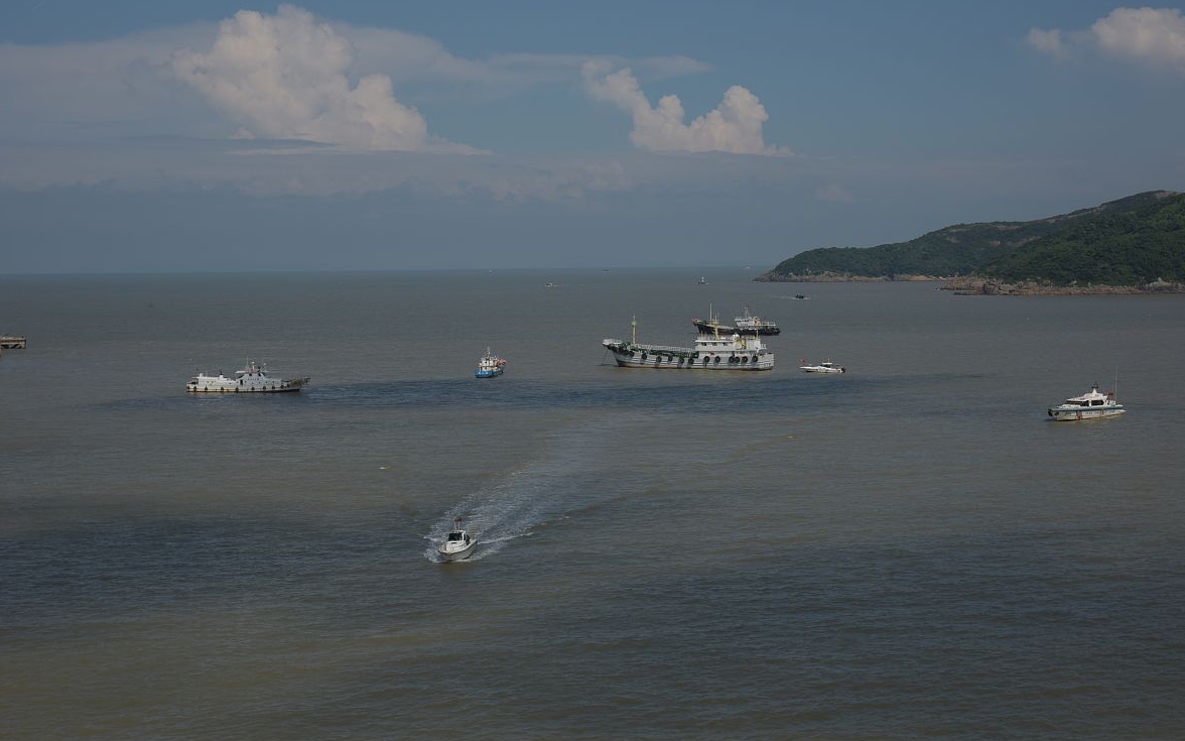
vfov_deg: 24.9
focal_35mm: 52
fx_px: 1679
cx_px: 586
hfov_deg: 38.9
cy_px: 365
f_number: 11
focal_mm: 50
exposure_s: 1/500
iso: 125
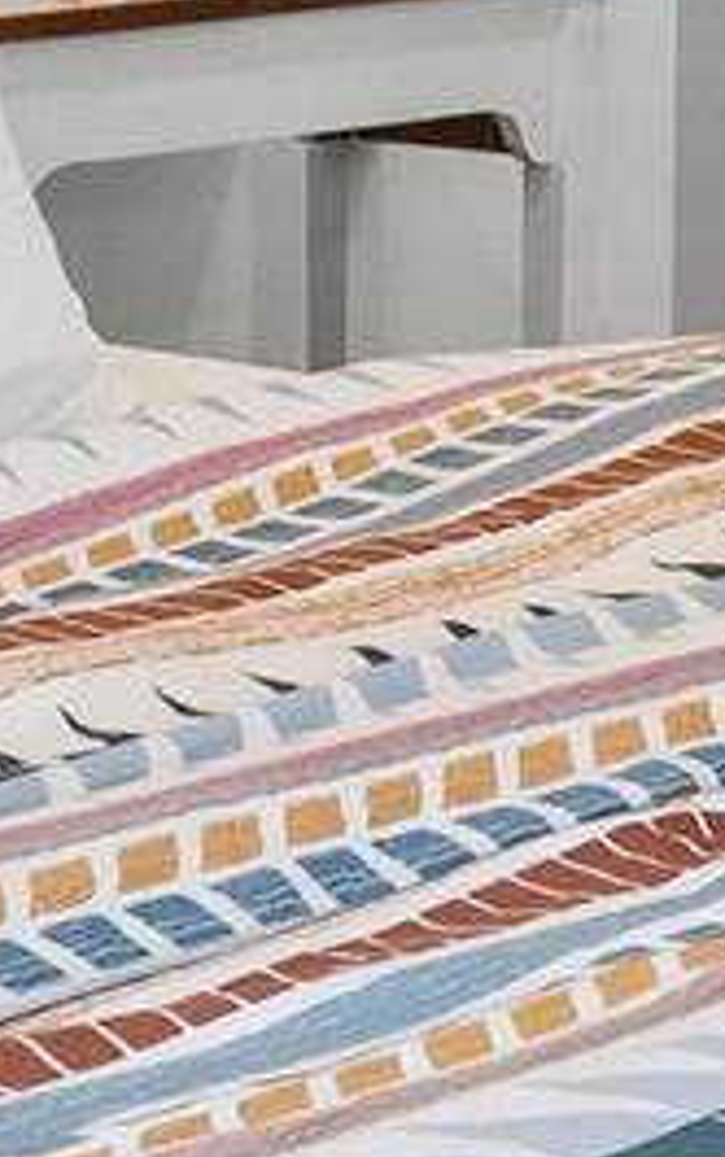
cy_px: -413
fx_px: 5965
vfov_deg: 10.8
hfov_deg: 6.9
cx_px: 825
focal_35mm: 189
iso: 250
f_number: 7.1
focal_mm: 16
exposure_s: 1/1.25
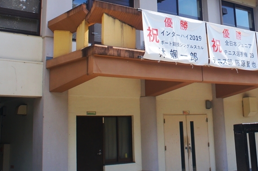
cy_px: 9
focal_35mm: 58
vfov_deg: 22.6
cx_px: 205
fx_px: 415
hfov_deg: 33.6
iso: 200
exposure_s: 1/400
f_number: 6.3
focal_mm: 18
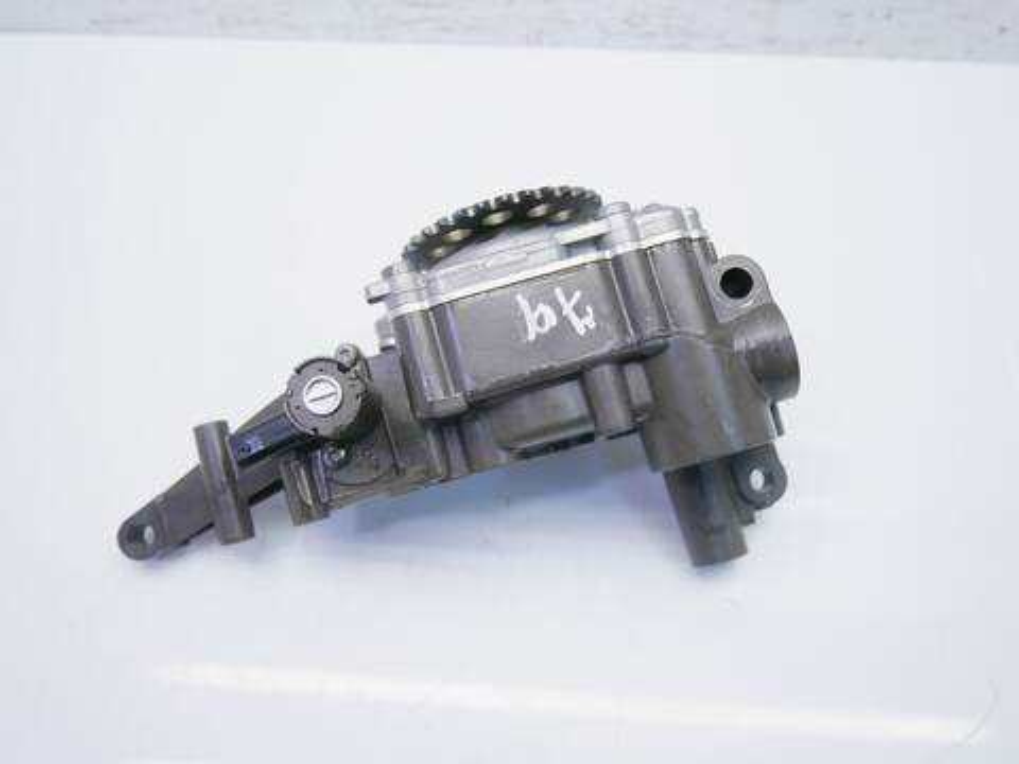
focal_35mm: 30
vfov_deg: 46.8
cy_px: 382
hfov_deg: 60.0
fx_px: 883
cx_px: 510
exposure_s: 1/100
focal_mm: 15
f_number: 3.7
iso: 200
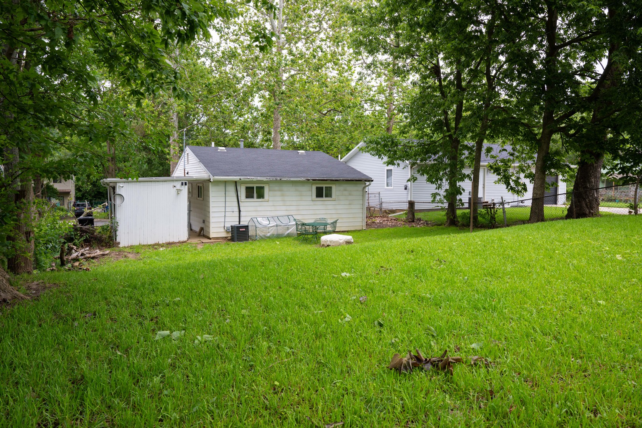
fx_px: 428
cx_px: 321
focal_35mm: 24
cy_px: 214
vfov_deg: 53.1
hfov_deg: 73.7
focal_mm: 24
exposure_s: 1/40
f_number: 8
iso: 64
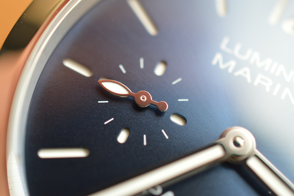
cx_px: 147
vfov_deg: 22.6
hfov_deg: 33.4
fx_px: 490
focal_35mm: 60
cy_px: 98
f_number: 5.6
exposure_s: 1/125
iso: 360
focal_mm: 40
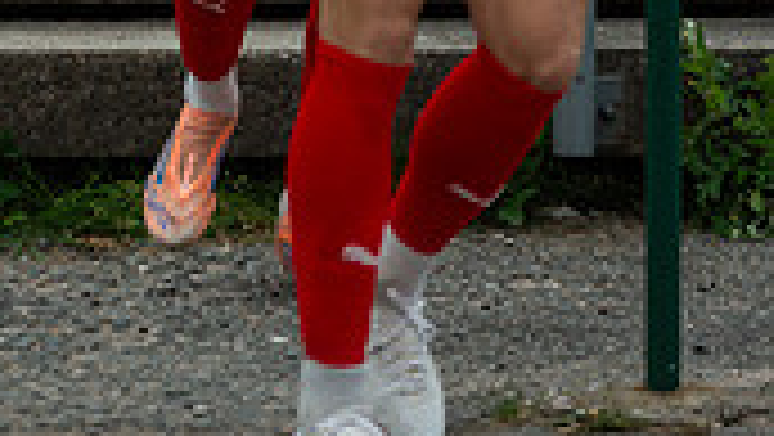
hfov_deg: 5.6
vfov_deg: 3.2
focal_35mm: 383
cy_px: -432
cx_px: 227
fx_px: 7865
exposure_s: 1/1250
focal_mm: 140
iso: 400
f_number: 4
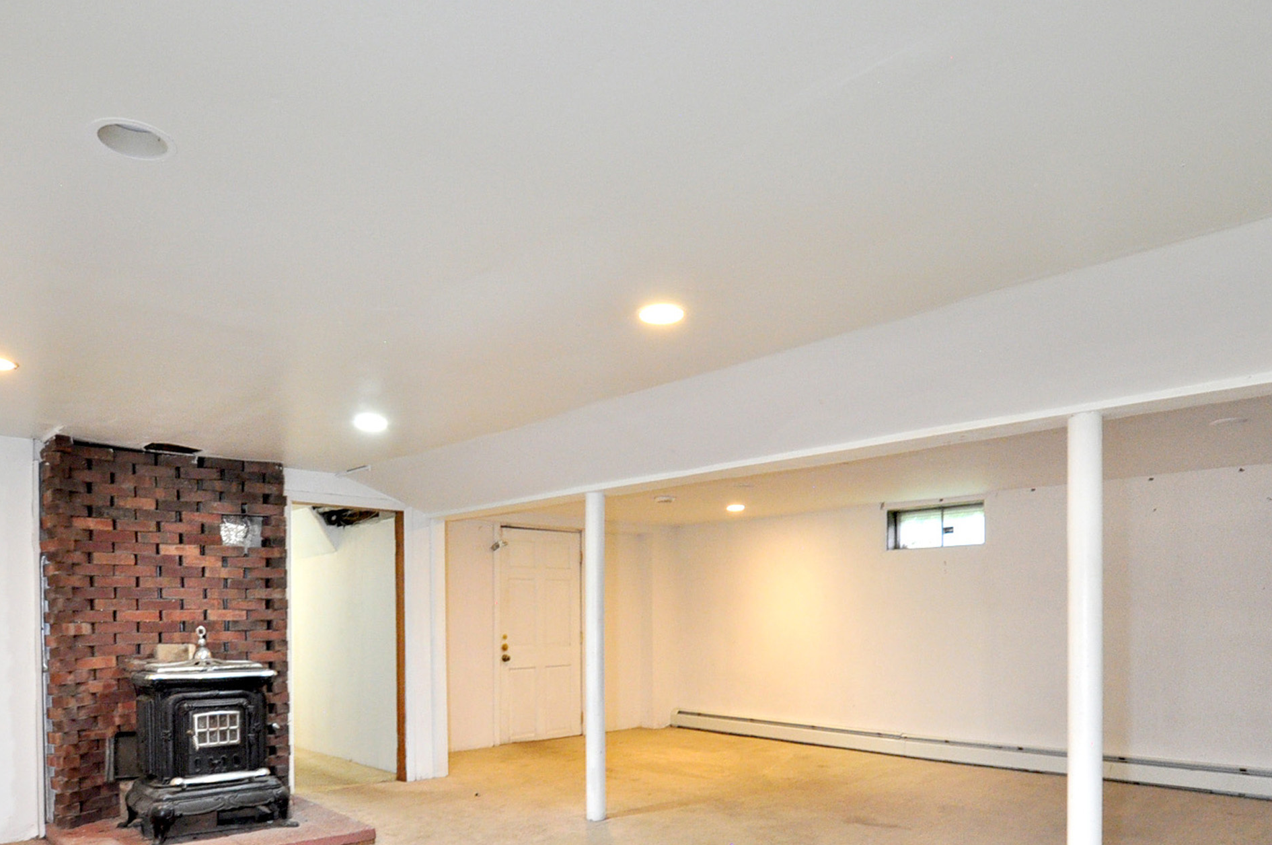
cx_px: 601
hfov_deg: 76.1
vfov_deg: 53.0
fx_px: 812
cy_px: 612
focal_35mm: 23
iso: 1000
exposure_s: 1/20
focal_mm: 10
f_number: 5
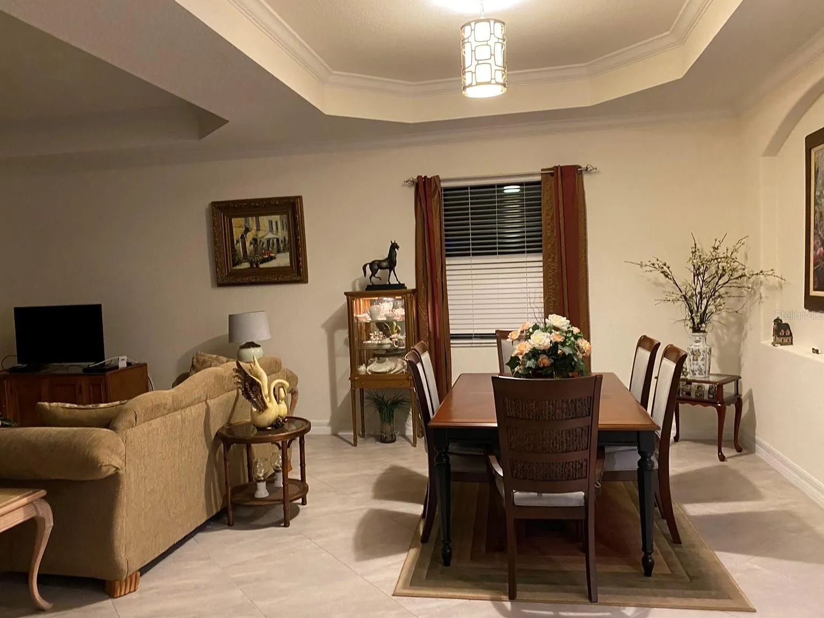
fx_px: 643
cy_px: 314
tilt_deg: -4.6
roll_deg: +1.2
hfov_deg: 65.3
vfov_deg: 51.4
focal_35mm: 27
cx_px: 398
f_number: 1.8
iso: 500
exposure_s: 1/30
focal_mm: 4.25
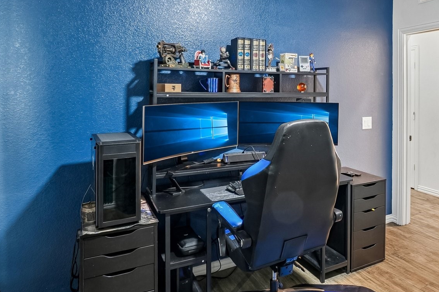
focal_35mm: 27
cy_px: 100
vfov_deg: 47.2
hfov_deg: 62.2
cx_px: 346
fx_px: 329
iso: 400
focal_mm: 10
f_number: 8
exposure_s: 1/1.67
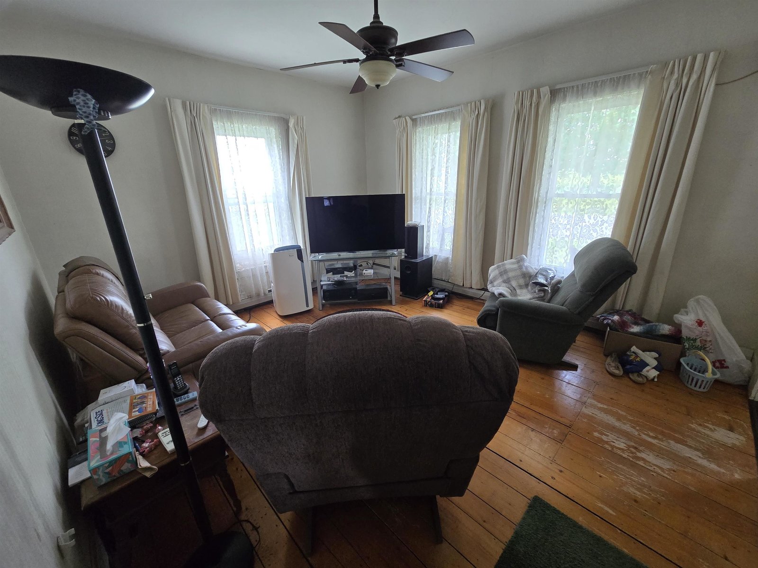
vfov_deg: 89.9
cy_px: 284
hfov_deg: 106.2
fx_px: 285
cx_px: 379
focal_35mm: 13
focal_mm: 2.2
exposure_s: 1/100
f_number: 2.2
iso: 500
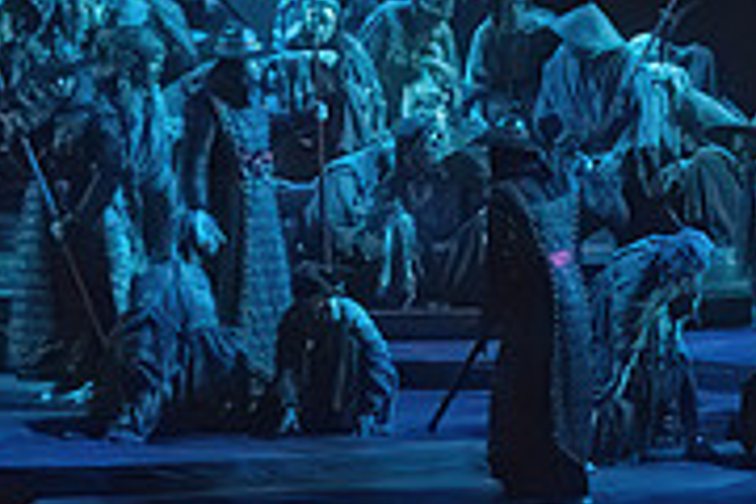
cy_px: -195
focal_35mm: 226
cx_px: 626
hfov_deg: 9.1
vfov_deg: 6.0
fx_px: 4746
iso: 20000
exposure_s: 1/400
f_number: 4.5
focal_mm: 70
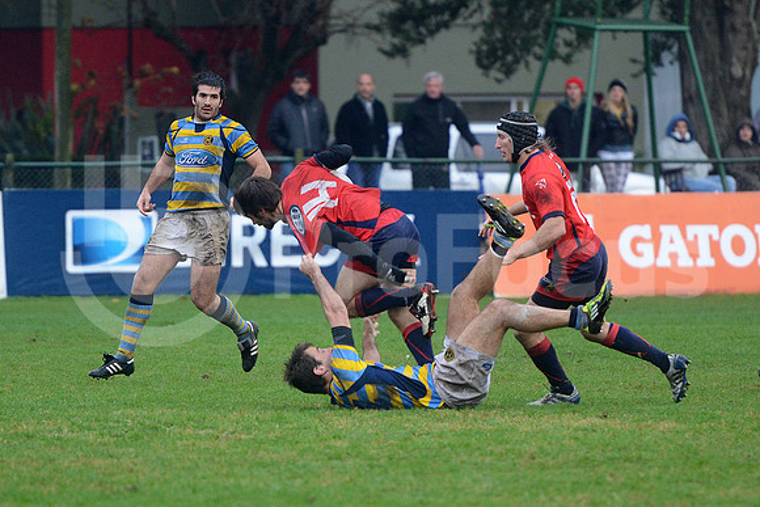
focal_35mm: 200
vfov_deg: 6.9
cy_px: 254
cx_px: 380
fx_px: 4223
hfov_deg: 10.3
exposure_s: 1/500
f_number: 2.8
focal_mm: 200
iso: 2000
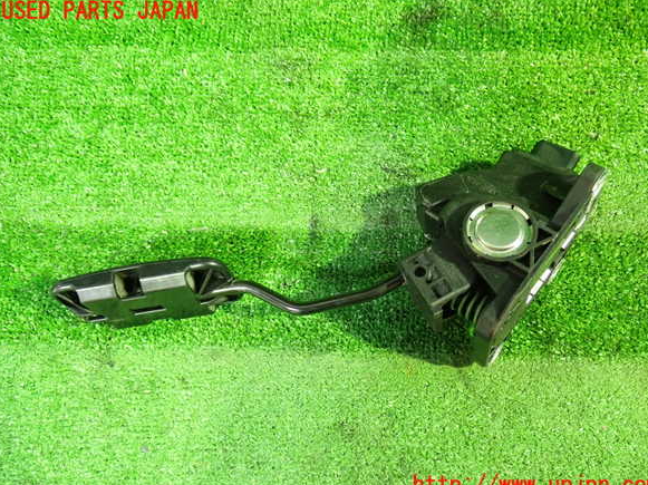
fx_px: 580
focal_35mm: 31
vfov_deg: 45.4
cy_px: 249
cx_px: 330
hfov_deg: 58.4
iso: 800
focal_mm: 5.4
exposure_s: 1/20
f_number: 2.3
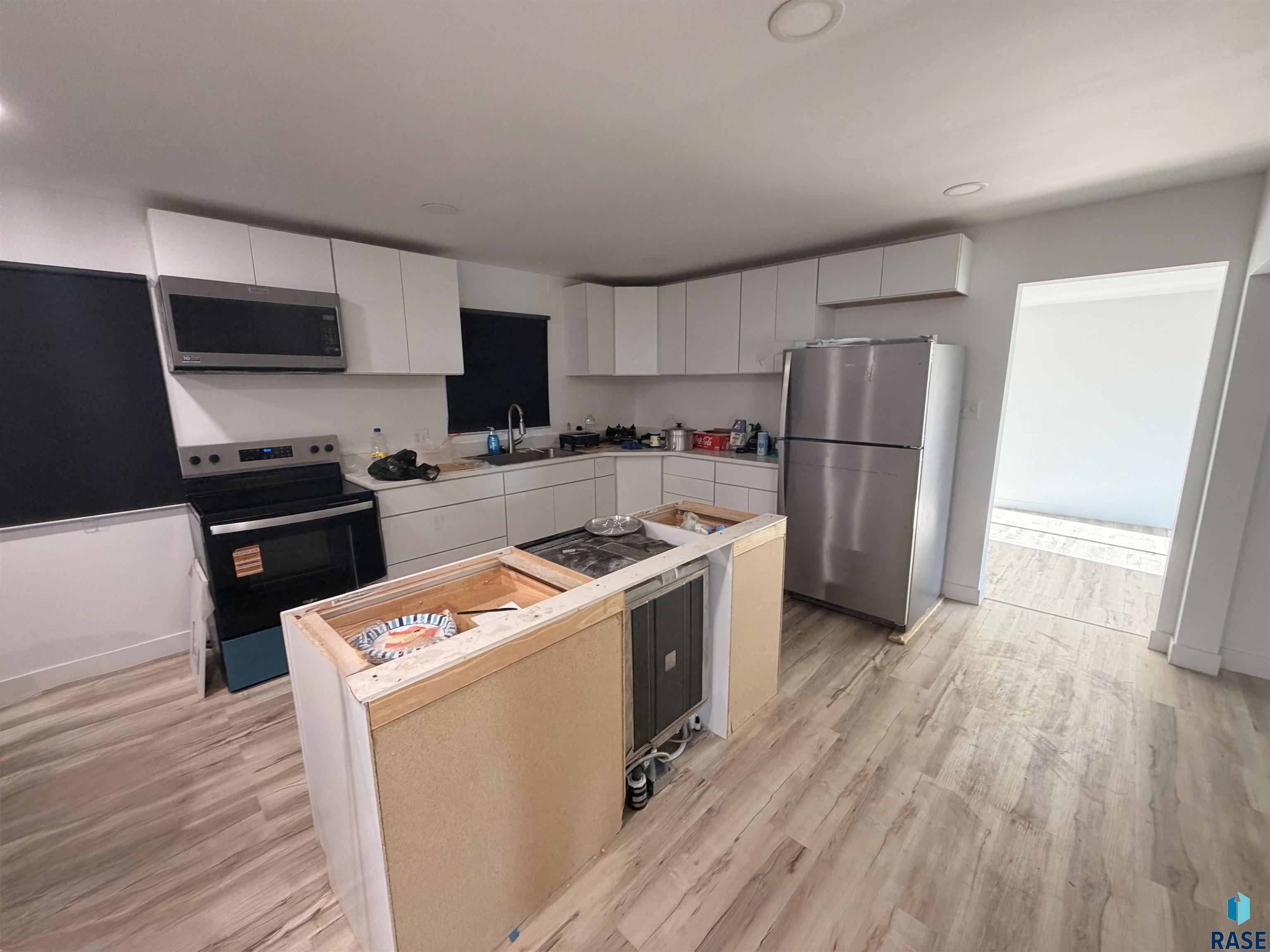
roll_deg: +0.4
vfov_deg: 85.7
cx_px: 635
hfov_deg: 102.1
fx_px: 514
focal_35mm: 14
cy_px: 476
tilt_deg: -10.1
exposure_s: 1/60
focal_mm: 2.22
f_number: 2.2
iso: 200
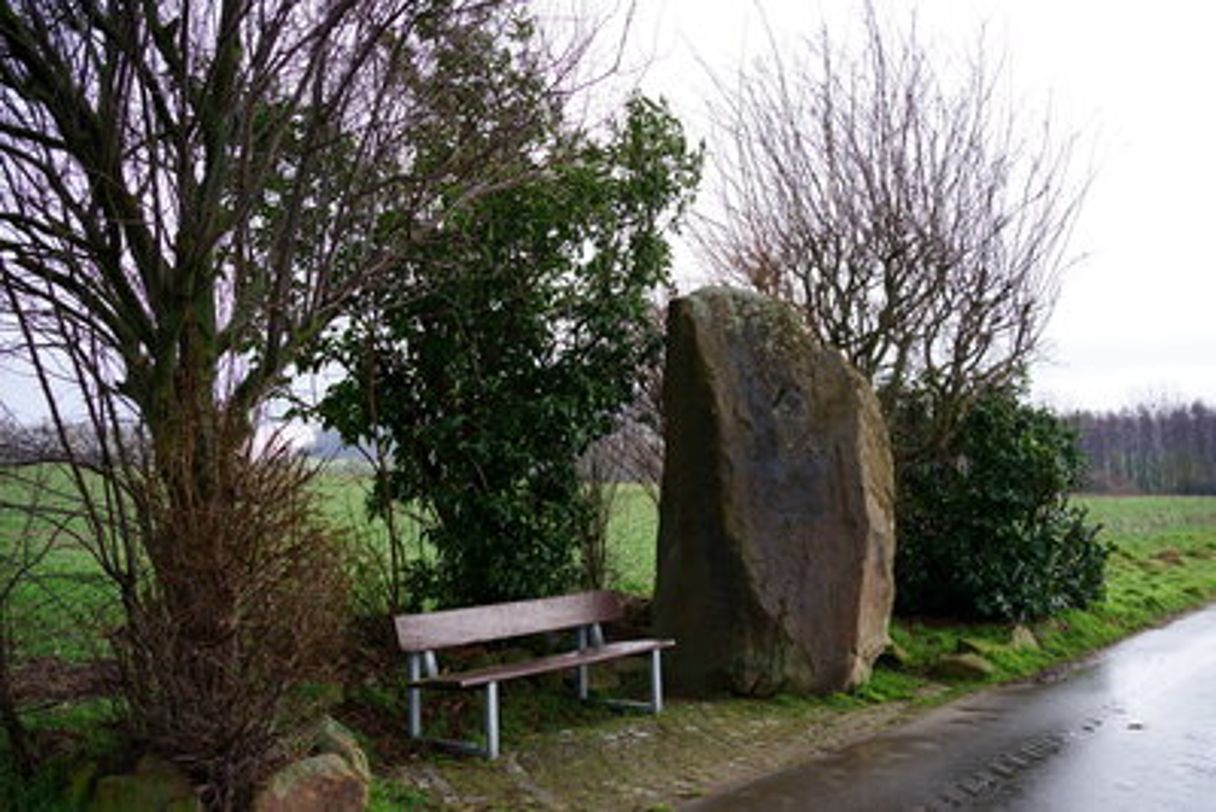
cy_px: 406
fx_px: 1183
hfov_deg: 54.4
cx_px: 608
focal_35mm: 35
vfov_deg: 37.9
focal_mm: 35
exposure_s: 1/60
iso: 160
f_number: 5
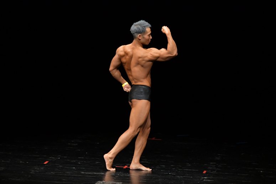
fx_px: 2069
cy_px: 92
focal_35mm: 270
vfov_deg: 5.1
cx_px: 138
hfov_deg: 7.6
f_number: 5.6
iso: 3200
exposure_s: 1/400
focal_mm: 180
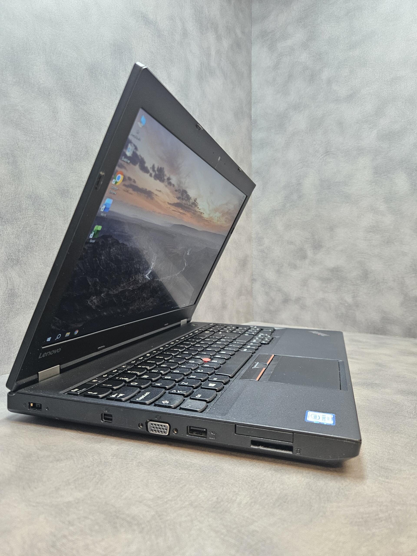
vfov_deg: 73.9
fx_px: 369
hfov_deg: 58.9
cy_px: 278
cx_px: 208
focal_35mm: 23
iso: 500
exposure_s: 1/100
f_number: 1.8
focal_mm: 5.4
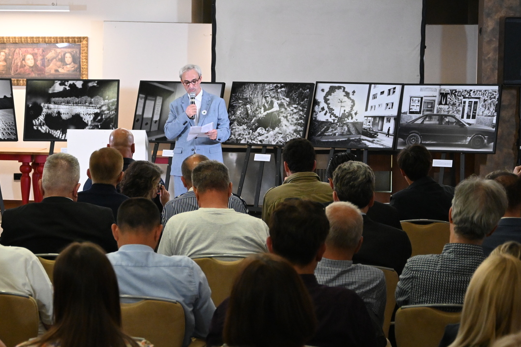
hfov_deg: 20.2
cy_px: 187
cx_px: 209
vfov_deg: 13.6
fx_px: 1462
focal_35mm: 101
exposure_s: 1/60
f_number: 5
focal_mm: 52
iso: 4000
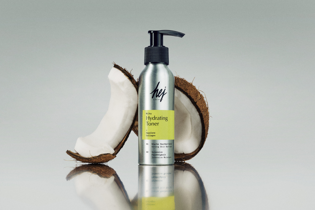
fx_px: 612
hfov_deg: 28.8
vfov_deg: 19.5
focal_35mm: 70
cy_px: 105
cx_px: 158
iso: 160
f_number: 14
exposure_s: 1/200
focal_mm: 70
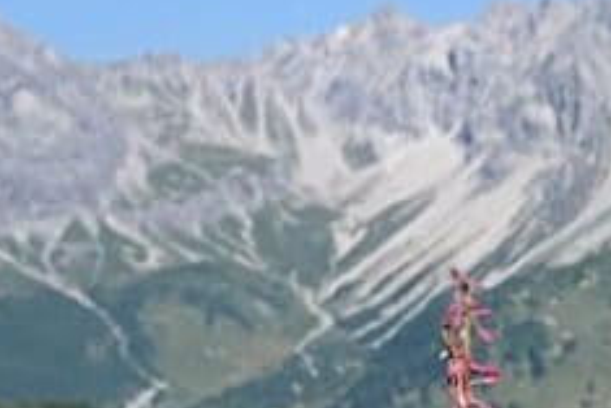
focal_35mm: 150
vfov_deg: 9.0
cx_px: 1303
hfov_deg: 11.9
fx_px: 2550
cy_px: 483
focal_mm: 34.5
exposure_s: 1/400
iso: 100
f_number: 7.1
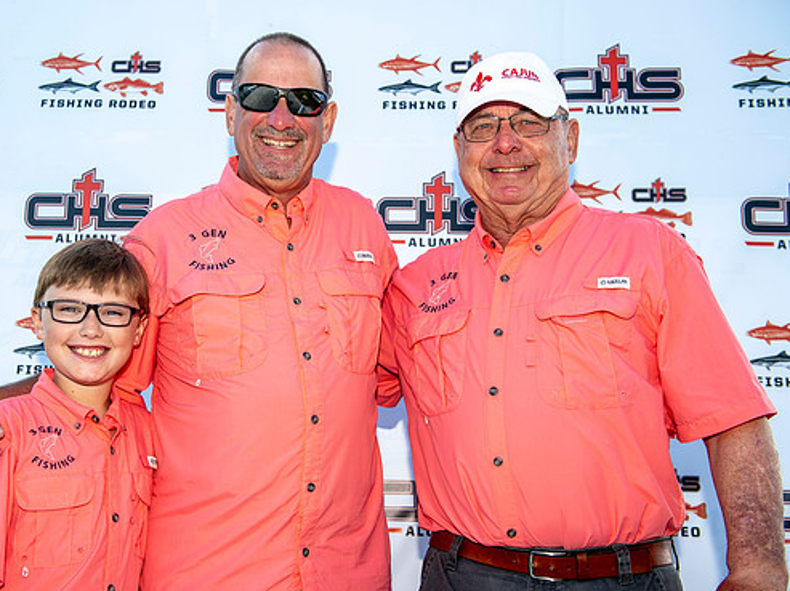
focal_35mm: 43
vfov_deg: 33.6
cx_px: 327
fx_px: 981
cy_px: 303
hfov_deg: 43.7
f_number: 5
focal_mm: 38
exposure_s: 1/160
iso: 50
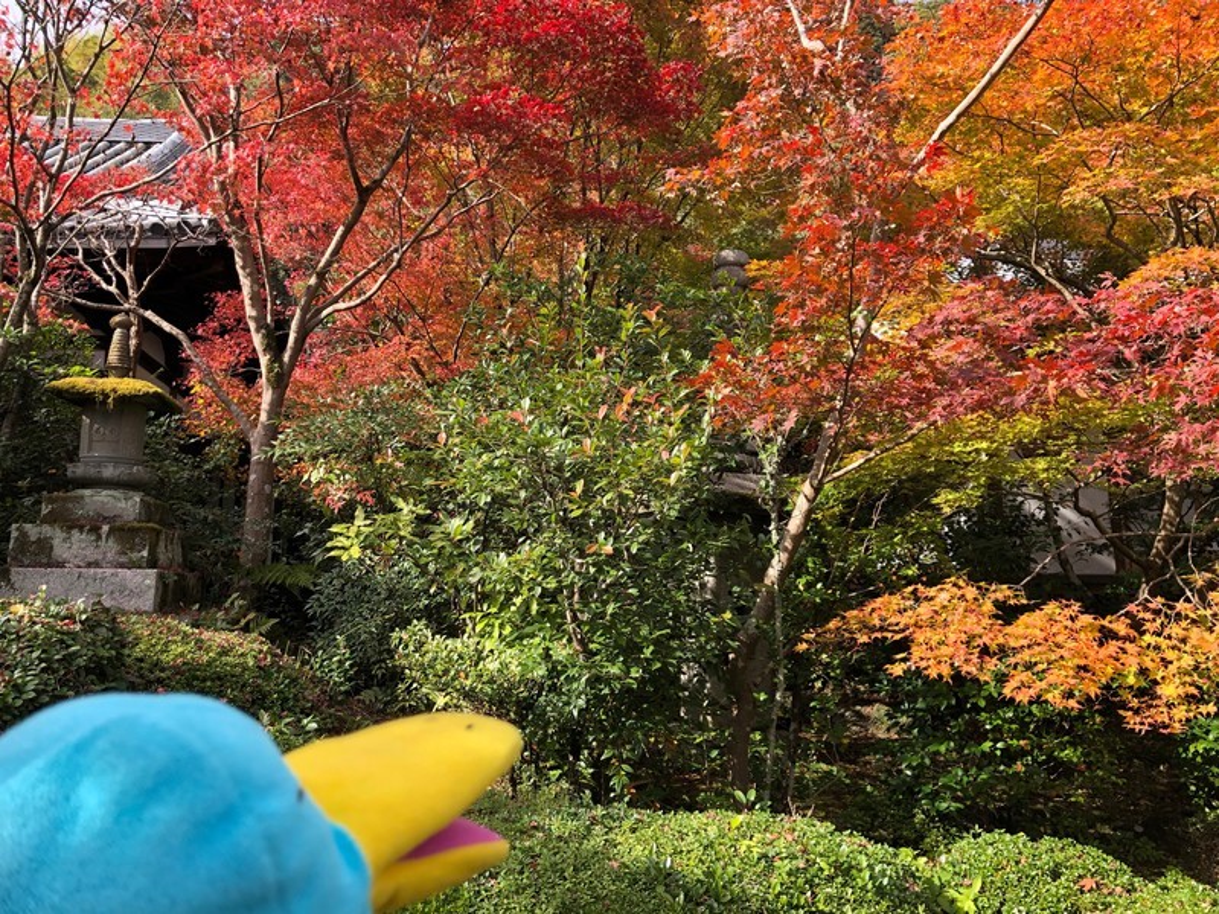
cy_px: 457
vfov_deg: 49.7
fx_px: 986
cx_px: 610
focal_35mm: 28
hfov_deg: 63.4
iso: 20
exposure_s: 1/414
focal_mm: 3.99
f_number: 1.8
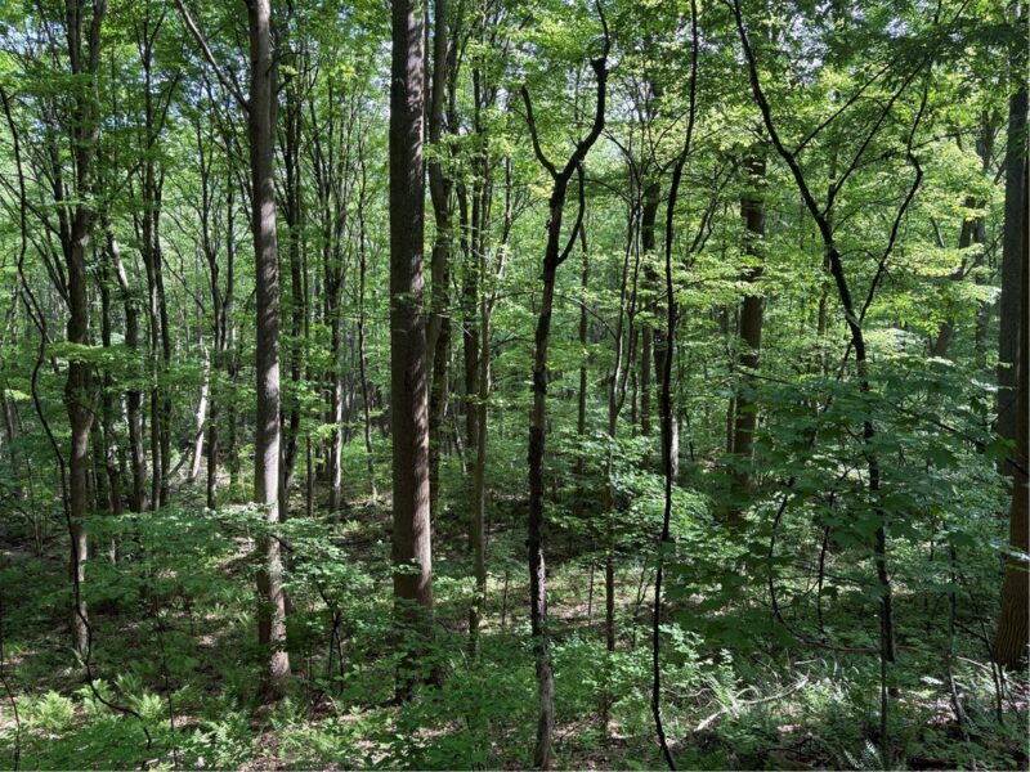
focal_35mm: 26
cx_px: 515
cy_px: 386
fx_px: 774
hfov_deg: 67.3
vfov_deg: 53.1
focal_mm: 5.96
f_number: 1.6
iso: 32
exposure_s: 1/129
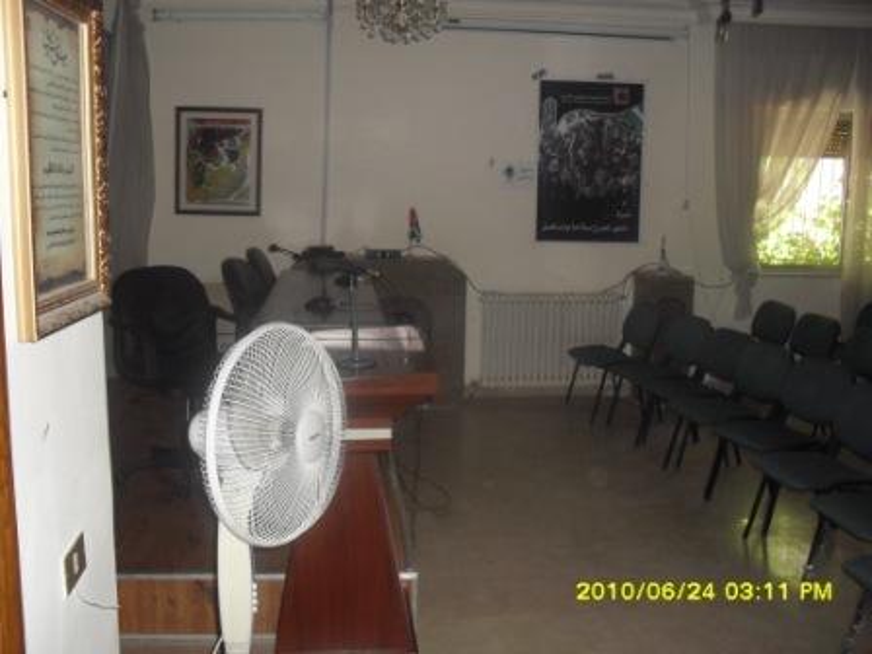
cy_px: 327
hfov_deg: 52.6
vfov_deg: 40.7
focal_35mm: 35
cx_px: 436
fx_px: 882
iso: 200
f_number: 3.2
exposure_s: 1/45
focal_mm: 6.3
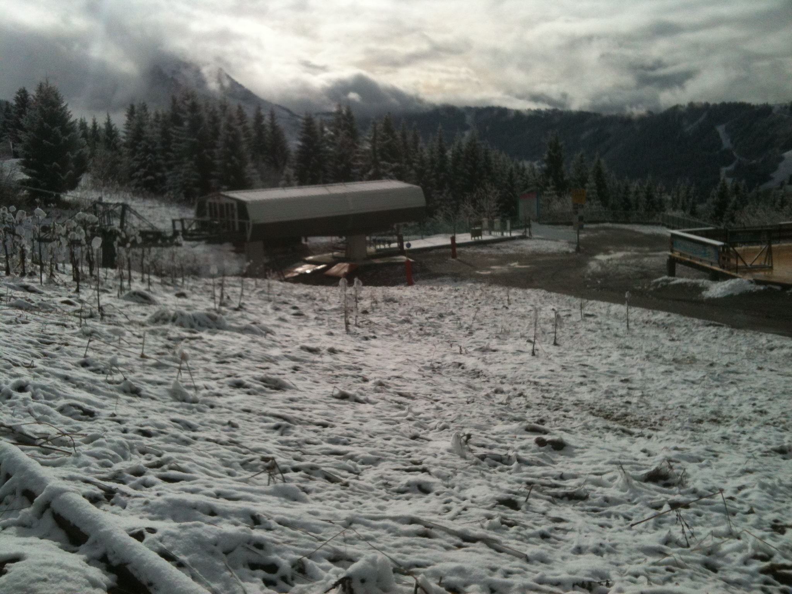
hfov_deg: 52.6
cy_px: 297
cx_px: 396
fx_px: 801
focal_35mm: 35
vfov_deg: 40.7
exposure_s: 1/3966
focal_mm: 3.85
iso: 64
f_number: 2.8
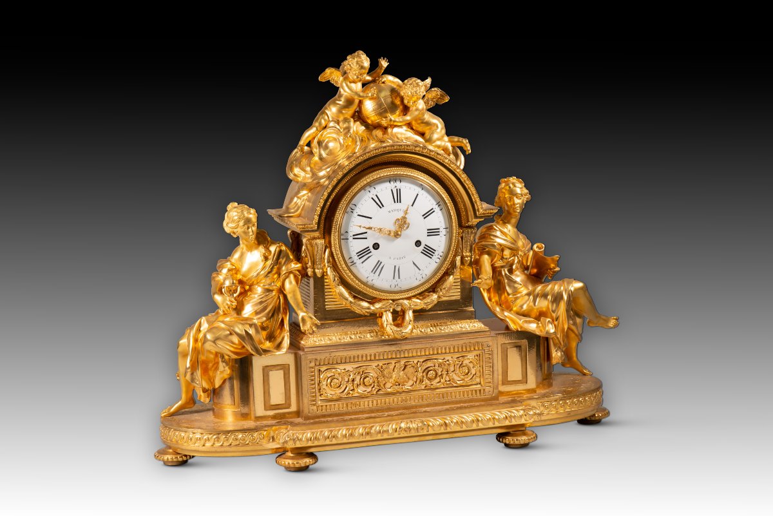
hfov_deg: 19.4
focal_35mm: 105
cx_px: 386
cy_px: 258
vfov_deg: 13.1
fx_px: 2255
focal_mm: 105
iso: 100
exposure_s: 1/2.5
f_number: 16
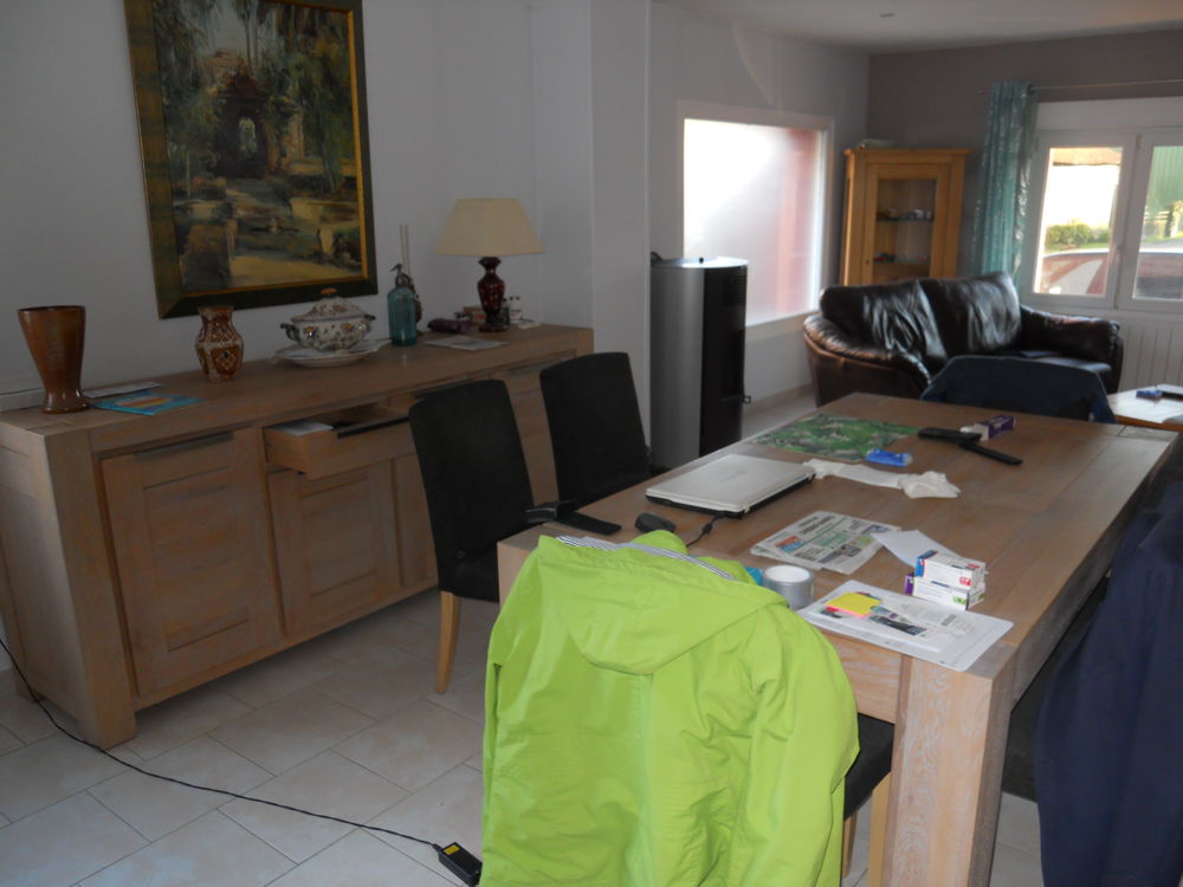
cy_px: 444
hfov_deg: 63.4
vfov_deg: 49.7
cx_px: 592
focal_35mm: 28
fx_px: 957
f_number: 2.7
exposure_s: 1/25
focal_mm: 5
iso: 160
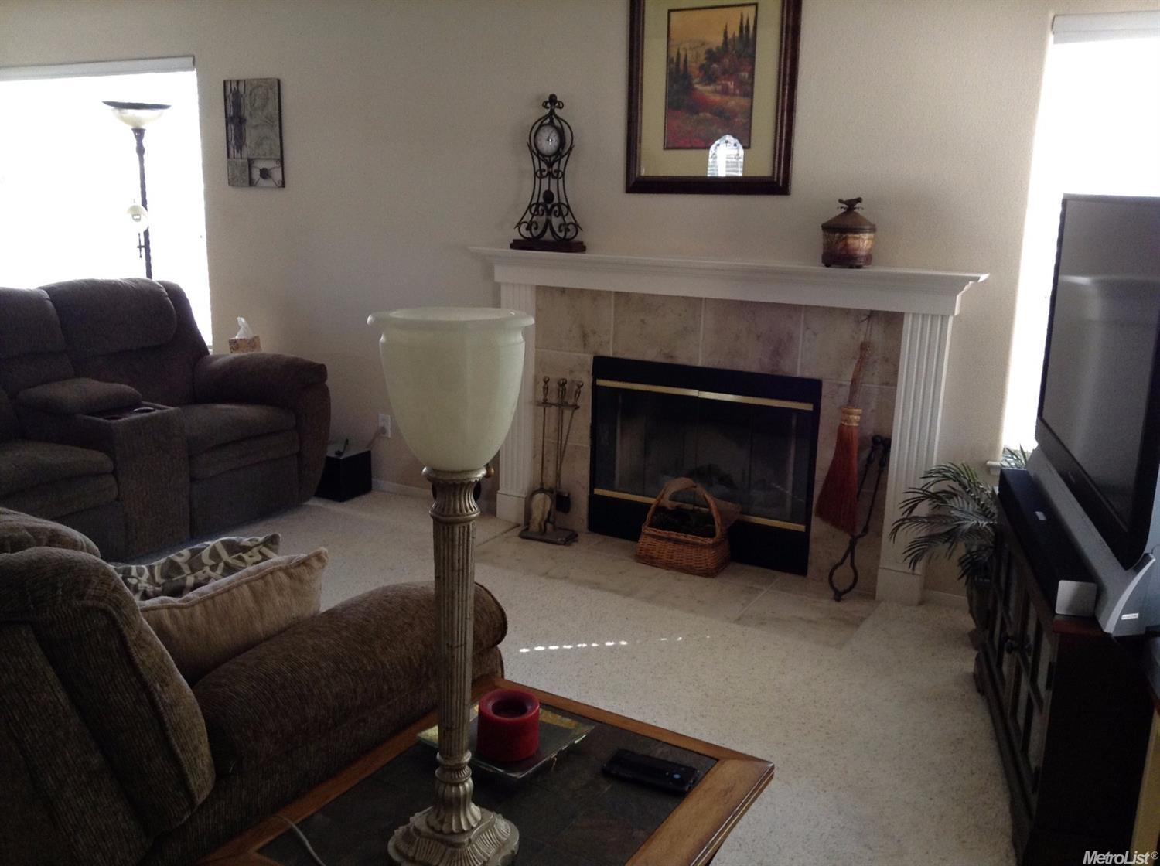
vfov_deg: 42.8
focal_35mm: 33
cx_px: 580
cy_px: 433
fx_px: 1104
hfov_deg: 55.4
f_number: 2.4
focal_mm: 3.3
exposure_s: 1/25
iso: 100
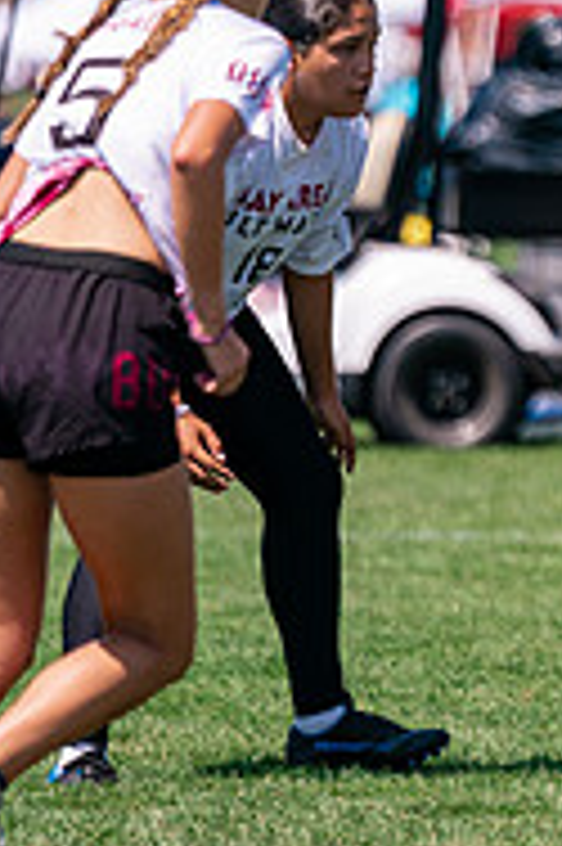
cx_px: 958
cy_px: 191
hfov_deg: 2.2
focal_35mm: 618
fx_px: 14497
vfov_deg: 3.3
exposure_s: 1/5000
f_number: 3.2
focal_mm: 200
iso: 320
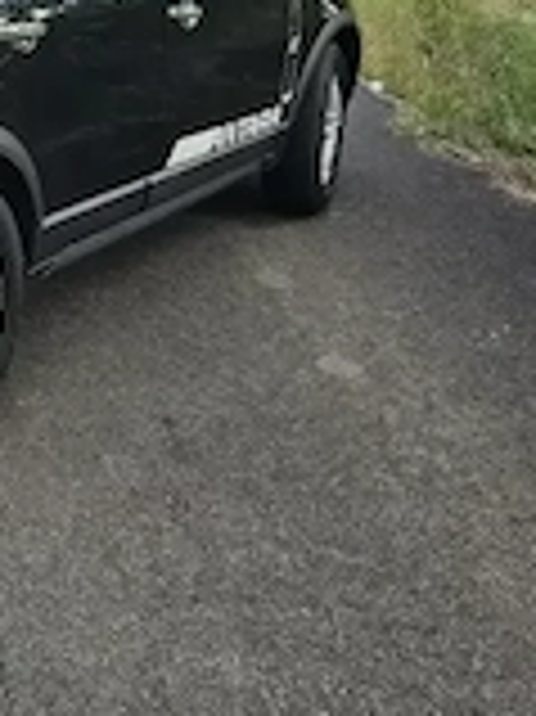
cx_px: -81
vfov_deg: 32.2
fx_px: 1199
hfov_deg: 23.4
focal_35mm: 58
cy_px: 122
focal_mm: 5.4
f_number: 1.8
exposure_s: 1/357
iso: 25
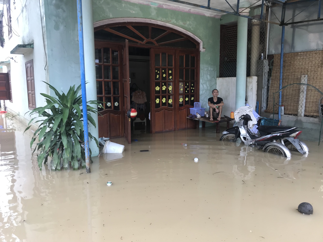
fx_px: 261
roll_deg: +0.9
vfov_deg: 49.7
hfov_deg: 63.4
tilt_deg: -7.0
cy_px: 121
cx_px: 162
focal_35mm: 28
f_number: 1.8
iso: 25
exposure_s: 1/50
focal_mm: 3.99
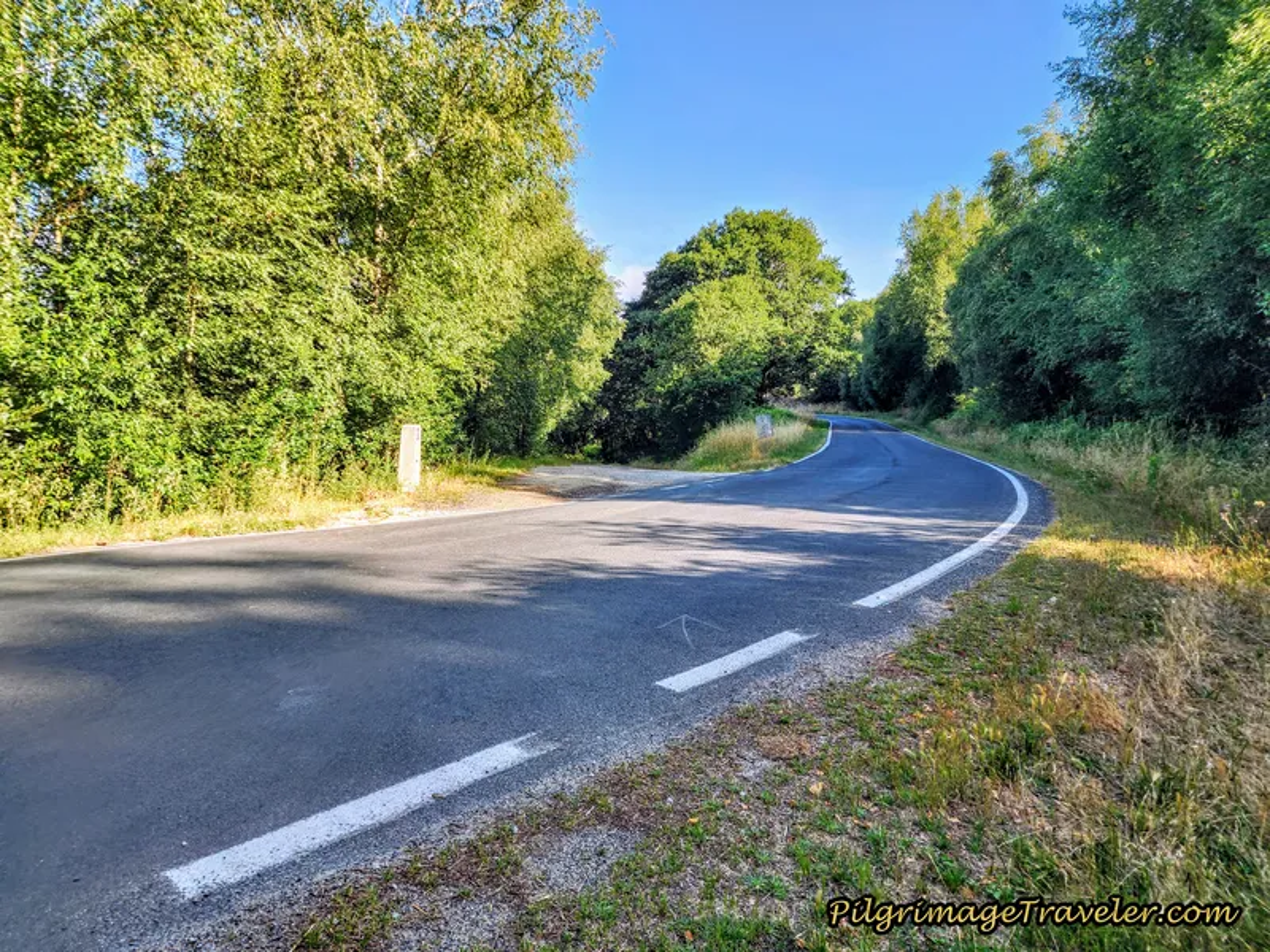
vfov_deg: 58.9
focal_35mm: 23
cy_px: 476
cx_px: 635
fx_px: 844
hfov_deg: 73.9
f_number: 1.8
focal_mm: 6.4
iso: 12
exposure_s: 1/260
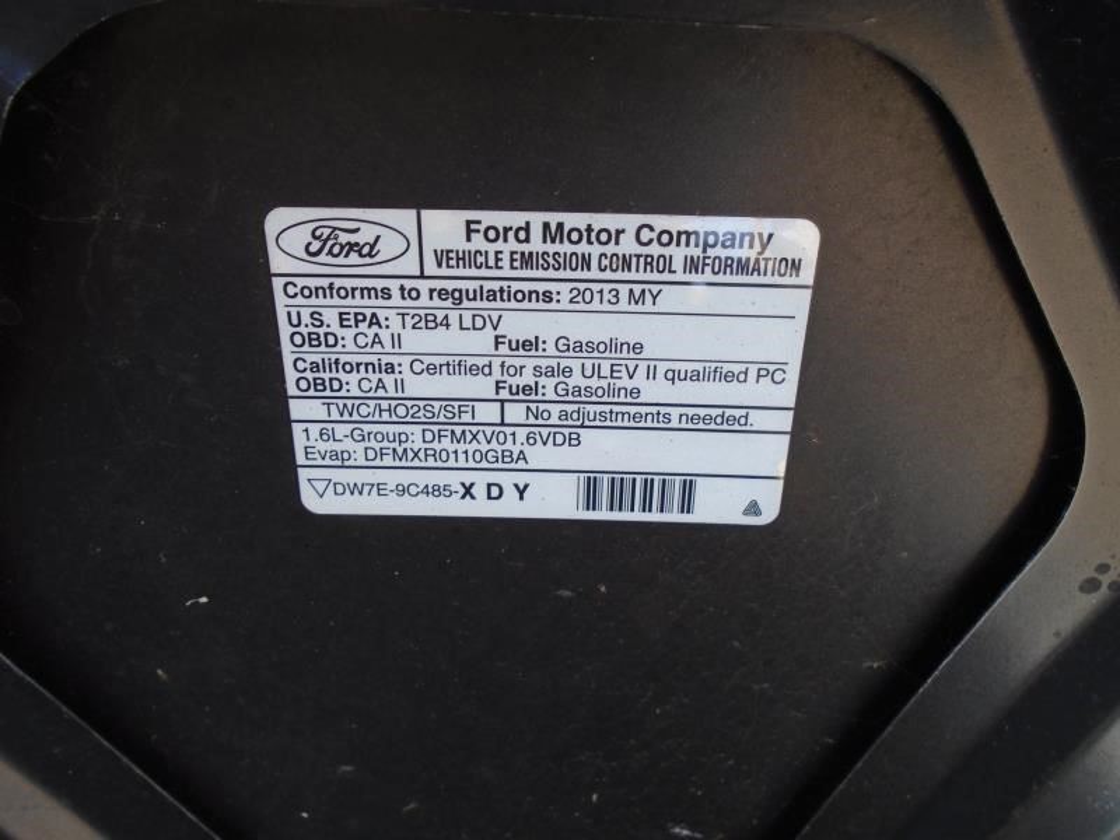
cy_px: 420
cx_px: 560
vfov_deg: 53.1
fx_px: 841
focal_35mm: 26
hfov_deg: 67.3
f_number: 3.2
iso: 100
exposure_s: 1/80
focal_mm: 4.6
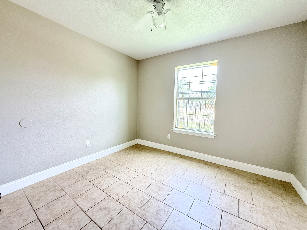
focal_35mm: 14
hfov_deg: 102.1
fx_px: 124
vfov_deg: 85.7
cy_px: 115
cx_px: 154
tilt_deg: -5.1
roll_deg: -1.6
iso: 320
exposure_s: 1/76
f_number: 2.2
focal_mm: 2.22
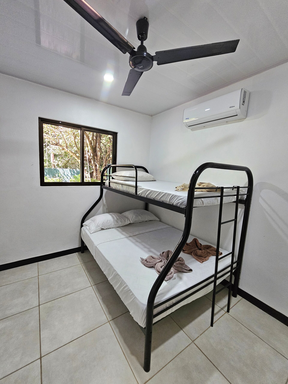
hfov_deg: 89.9
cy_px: 192
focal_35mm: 13
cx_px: 144
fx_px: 144
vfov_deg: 106.2
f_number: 2.2
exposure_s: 1/60.2
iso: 400
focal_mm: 2.2
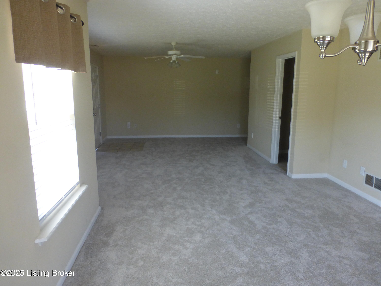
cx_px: 190
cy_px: 143
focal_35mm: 25
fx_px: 275
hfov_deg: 69.4
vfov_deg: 54.9
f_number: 3.3
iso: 250
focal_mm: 4.3
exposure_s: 1/60
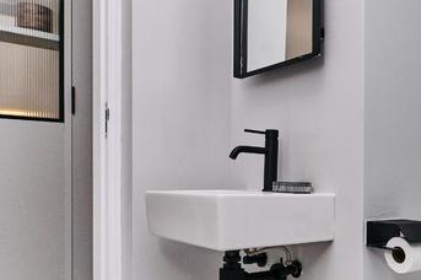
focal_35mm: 35
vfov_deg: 37.5
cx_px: 342
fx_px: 409
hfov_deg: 50.8
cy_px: 180
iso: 800
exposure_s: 1/200
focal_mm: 10
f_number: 10
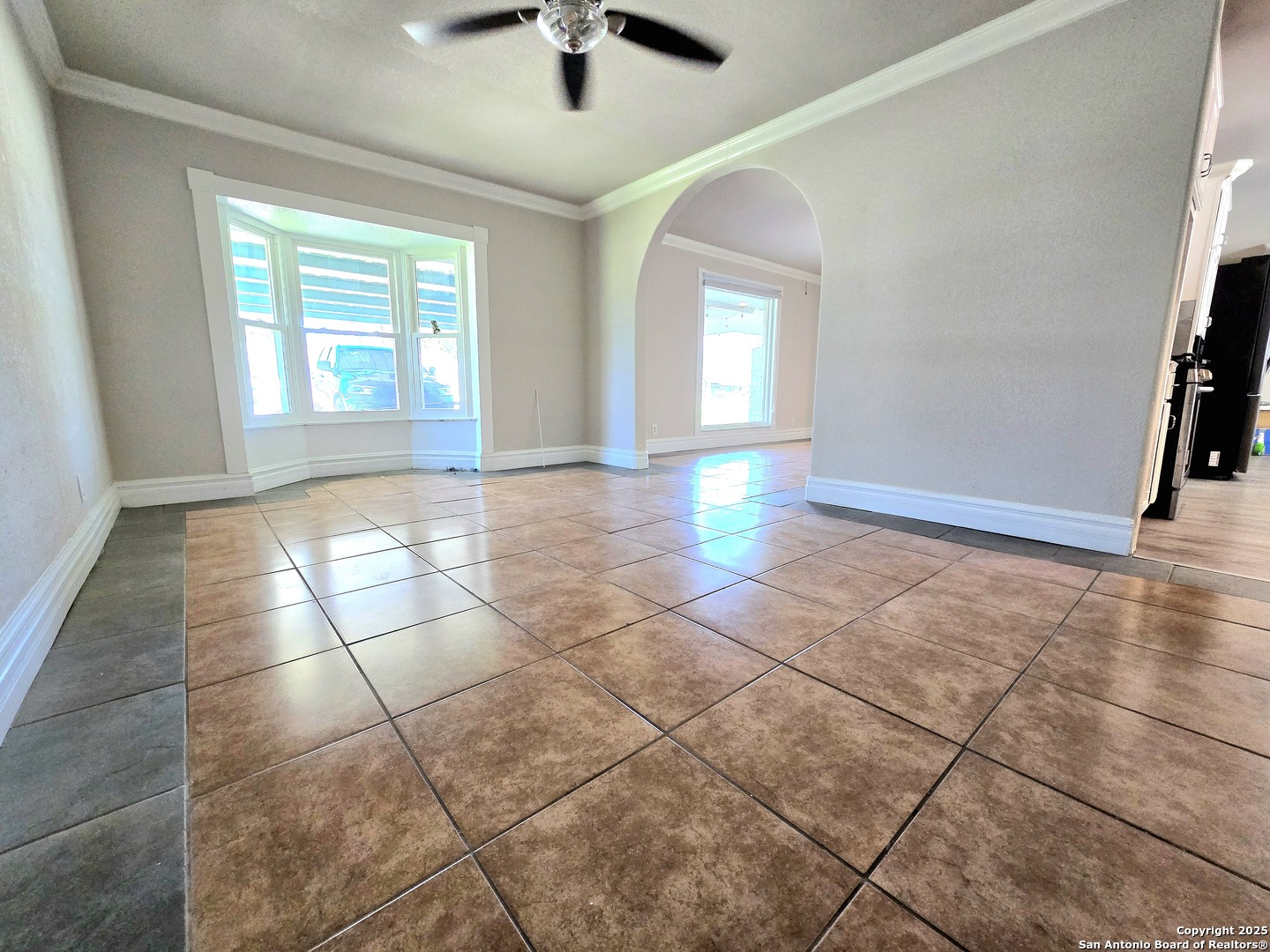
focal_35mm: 13
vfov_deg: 89.9
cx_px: 635
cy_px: 476
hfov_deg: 106.2
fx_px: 477
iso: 250
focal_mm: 2.2
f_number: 2.2
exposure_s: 1/60.2
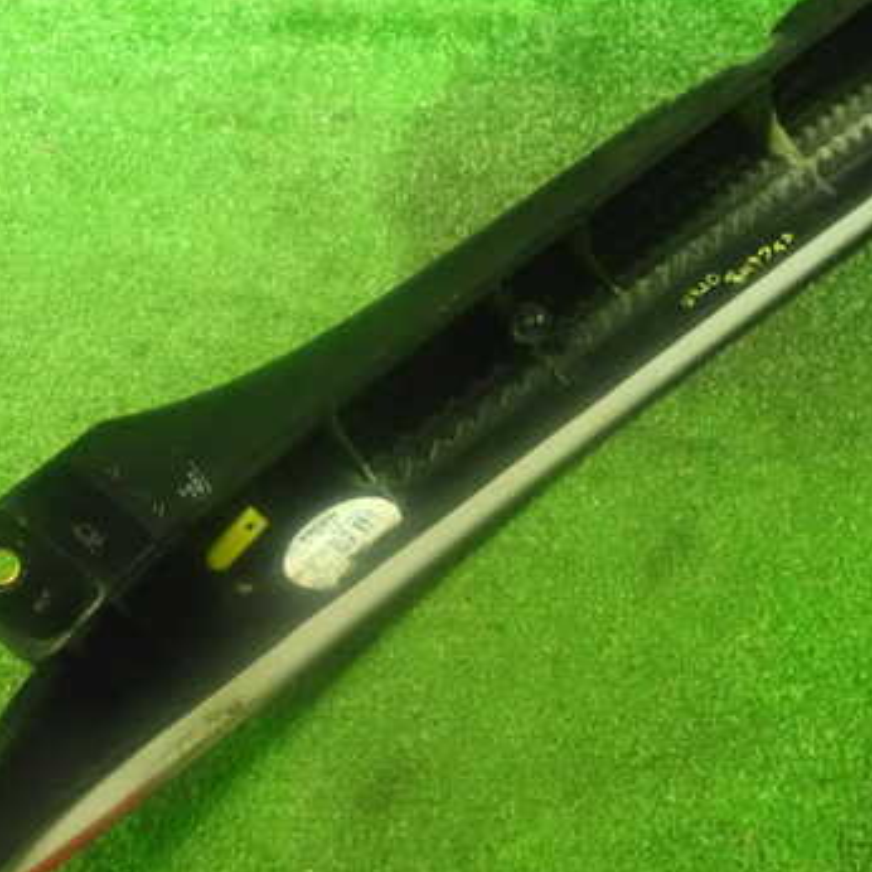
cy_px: 398
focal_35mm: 46
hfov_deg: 36.8
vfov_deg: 36.8
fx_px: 1311
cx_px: 464
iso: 1600
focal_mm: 5.5
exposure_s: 1/30
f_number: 2.3
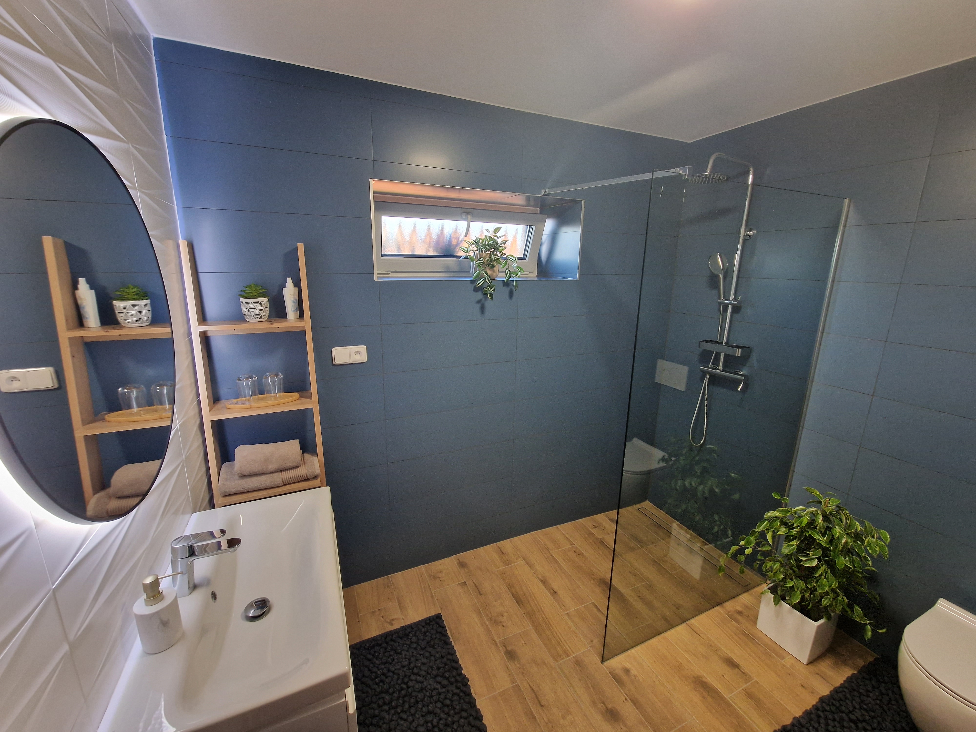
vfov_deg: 89.9
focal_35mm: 13
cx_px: 488
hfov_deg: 106.2
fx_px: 367
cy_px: 366
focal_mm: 2.2
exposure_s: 1/50
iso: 250
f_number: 2.2
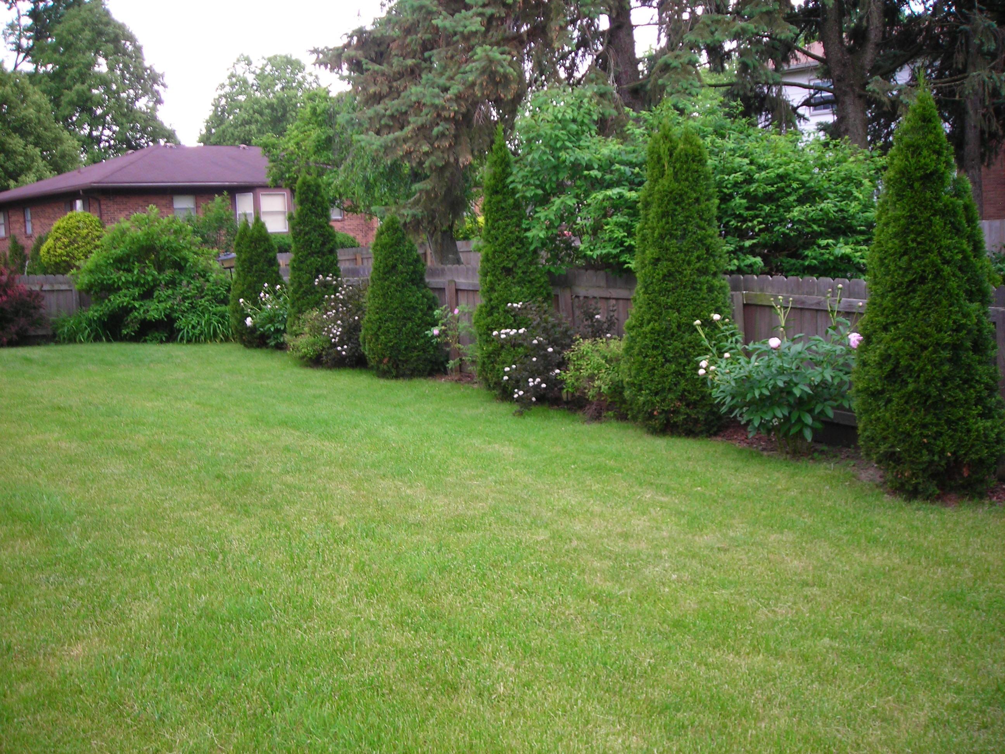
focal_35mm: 38
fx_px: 1103
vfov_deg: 37.7
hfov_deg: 49.0
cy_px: 377
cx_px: 502
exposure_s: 1/30
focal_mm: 6.3
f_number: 3.2
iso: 62
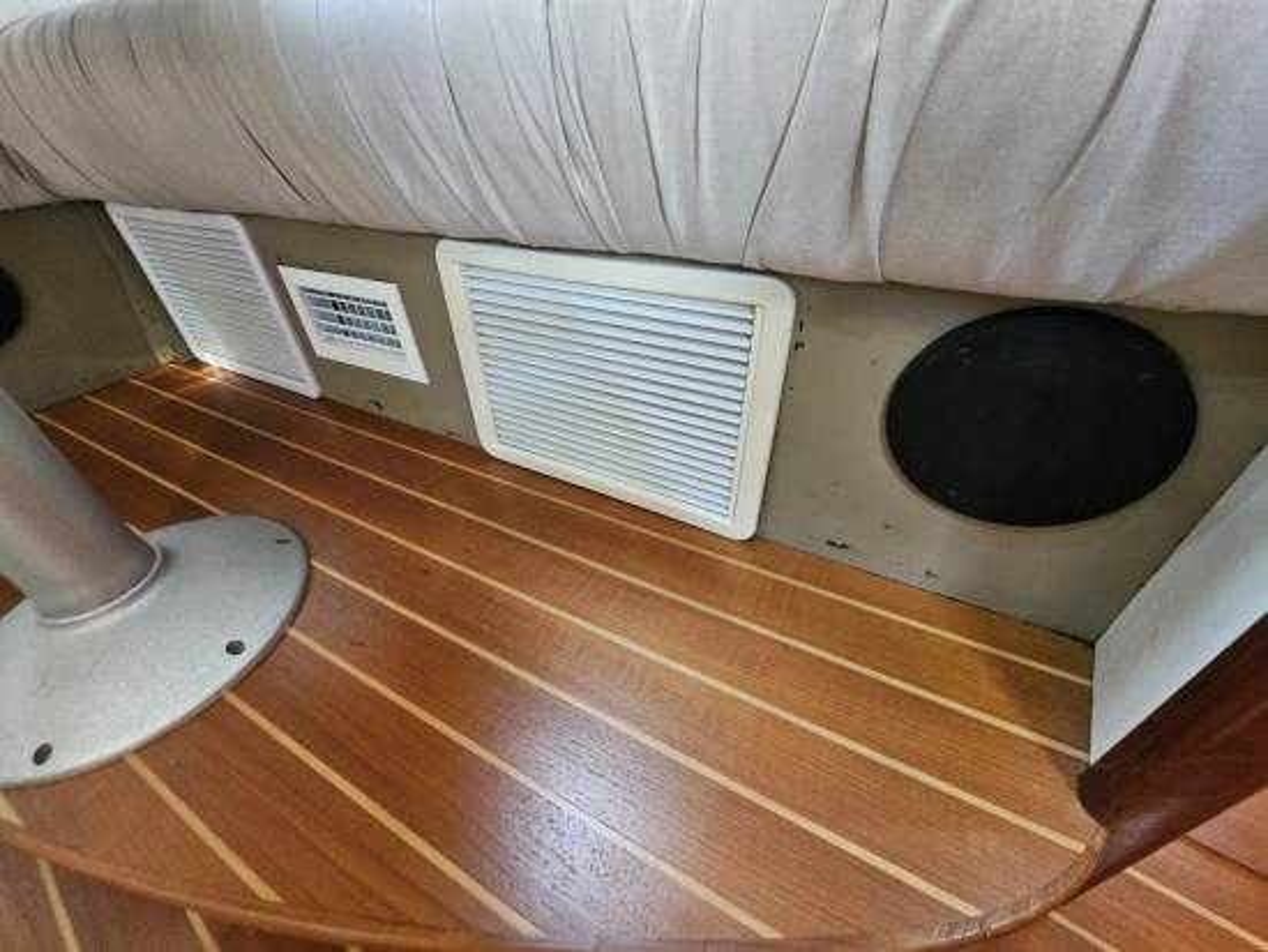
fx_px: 476
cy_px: 476
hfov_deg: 106.2
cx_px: 634
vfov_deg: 90.0
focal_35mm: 13
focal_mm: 2.2
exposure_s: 1/30
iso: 400
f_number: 2.2
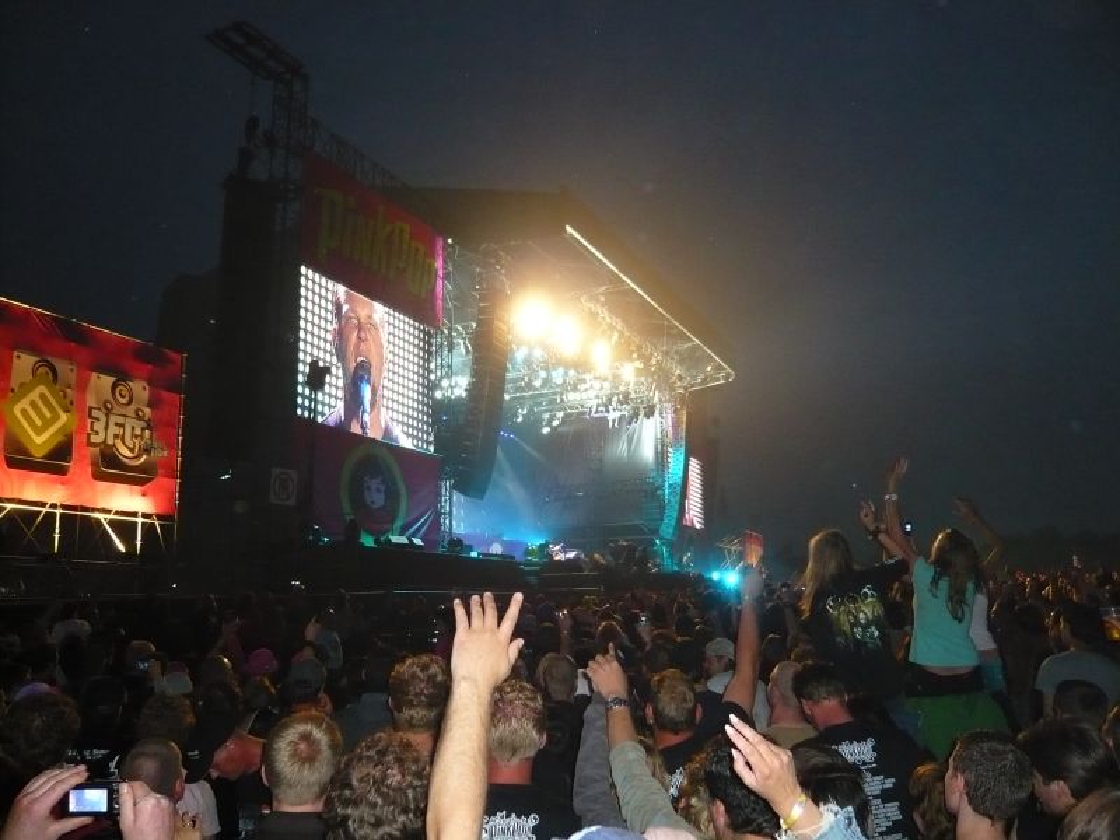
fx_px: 906
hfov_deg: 63.4
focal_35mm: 28
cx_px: 560
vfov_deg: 49.7
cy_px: 420
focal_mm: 4.6
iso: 400
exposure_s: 1/30
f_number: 2.8
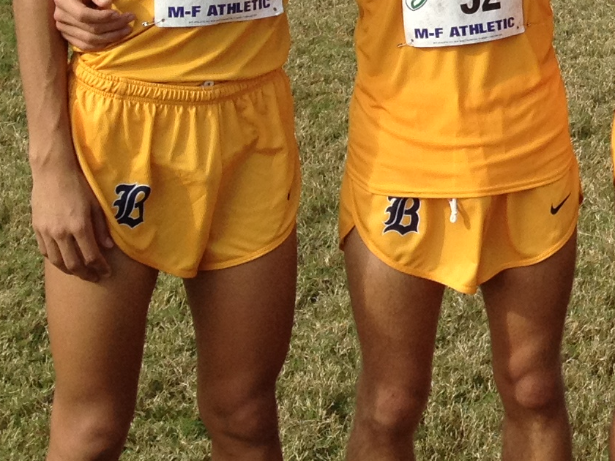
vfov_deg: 10.8
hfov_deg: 13.3
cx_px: 1046
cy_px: -40
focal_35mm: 136
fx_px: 2416
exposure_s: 1/1151
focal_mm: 4.28
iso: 64
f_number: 2.4
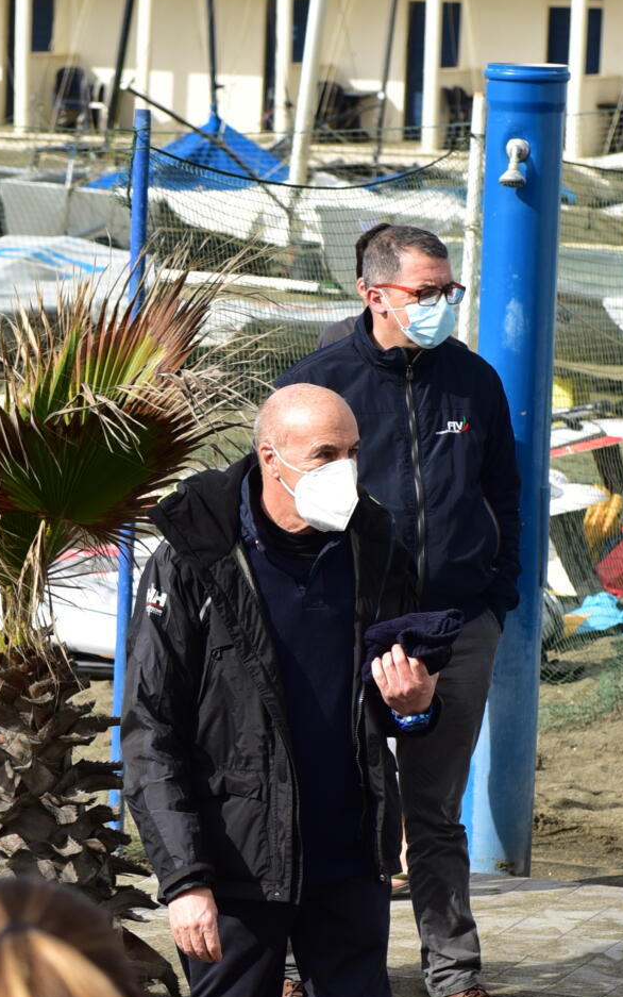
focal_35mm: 195
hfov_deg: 6.7
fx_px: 5295
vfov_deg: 10.7
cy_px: 569
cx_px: 164
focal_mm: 70
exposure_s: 1/640
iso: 100
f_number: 5
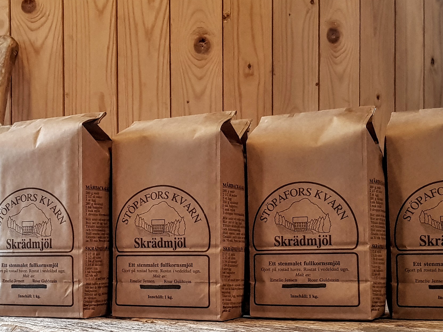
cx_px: 128
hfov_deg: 30.4
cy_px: 216
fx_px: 806
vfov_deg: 23.2
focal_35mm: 63
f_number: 1.7
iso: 250
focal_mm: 4.3
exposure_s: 1/25
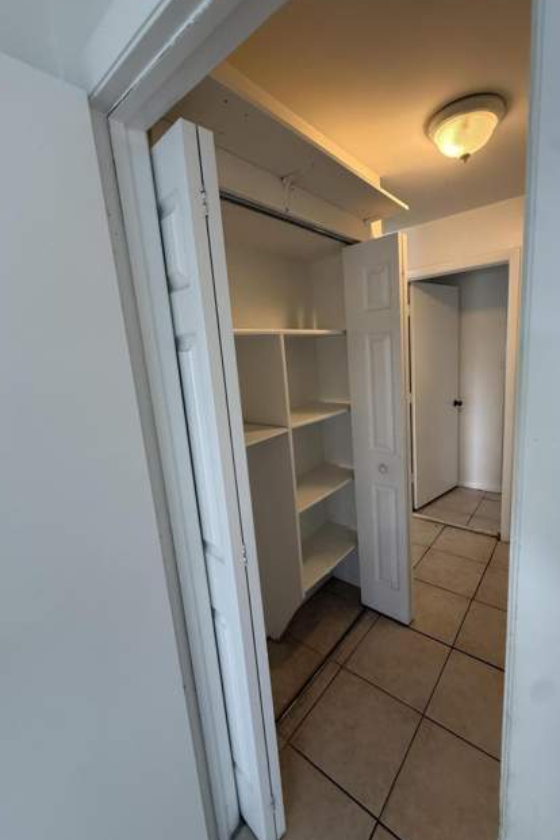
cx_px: 314
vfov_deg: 100.4
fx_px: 350
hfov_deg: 77.0
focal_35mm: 15
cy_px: 415
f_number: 2.2
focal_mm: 2.22
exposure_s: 1/120
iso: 320
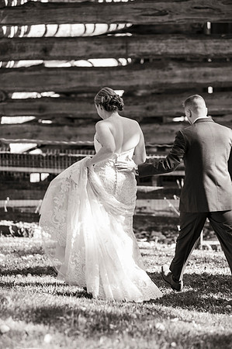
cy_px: 174
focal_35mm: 125
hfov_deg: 10.9
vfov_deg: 16.4
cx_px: 116
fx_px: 1211
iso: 160
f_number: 3.2
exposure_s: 1/200
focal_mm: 125
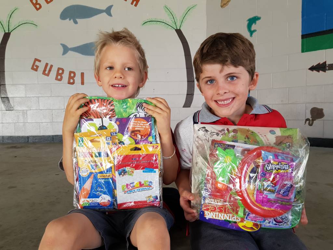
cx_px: 166
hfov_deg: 67.3
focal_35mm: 26
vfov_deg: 53.1
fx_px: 250
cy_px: 125
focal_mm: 4.2
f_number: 1.7
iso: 80
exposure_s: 1/50
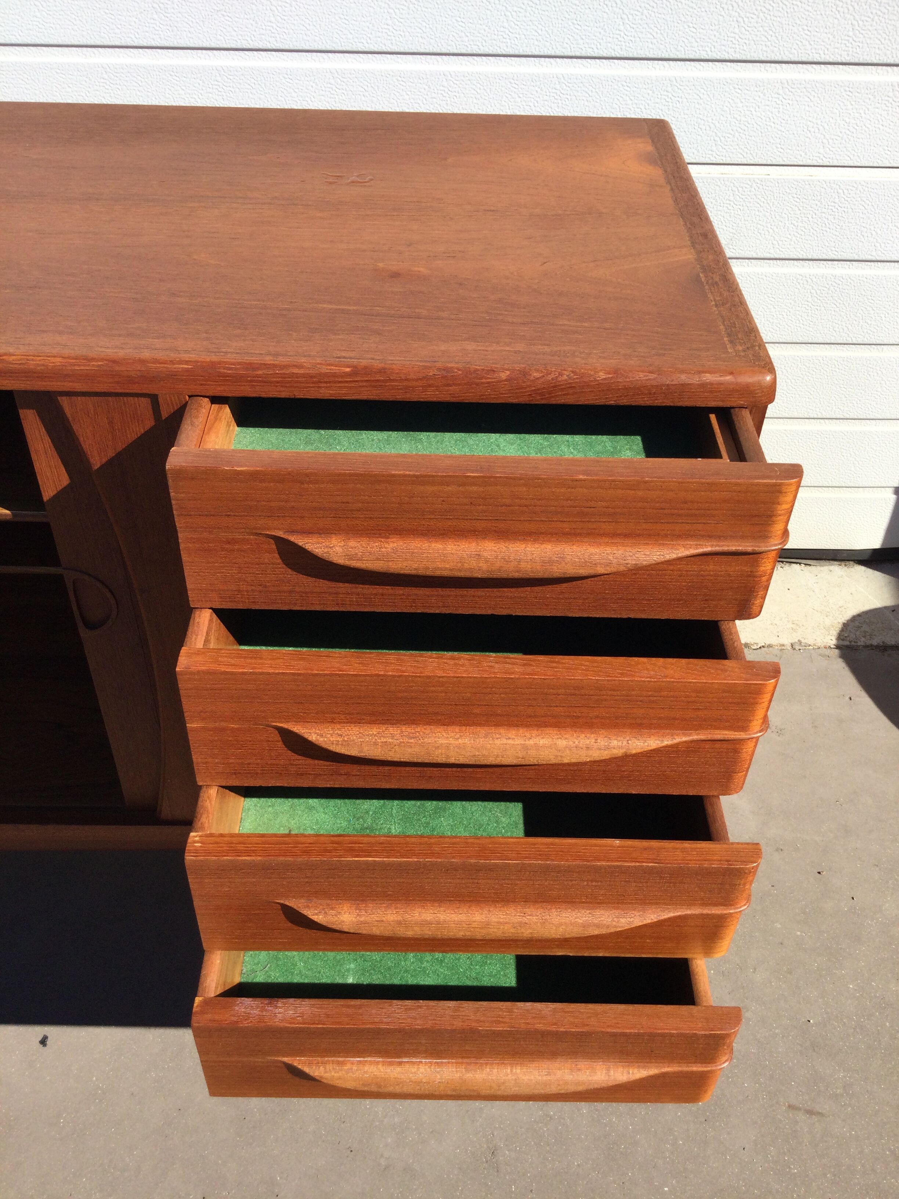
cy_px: 600
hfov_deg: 45.4
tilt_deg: -40.6
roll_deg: -0.9
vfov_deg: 58.4
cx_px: 450
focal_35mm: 31
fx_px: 1073
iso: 25
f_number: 2.4
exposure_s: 1/1031
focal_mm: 3.3
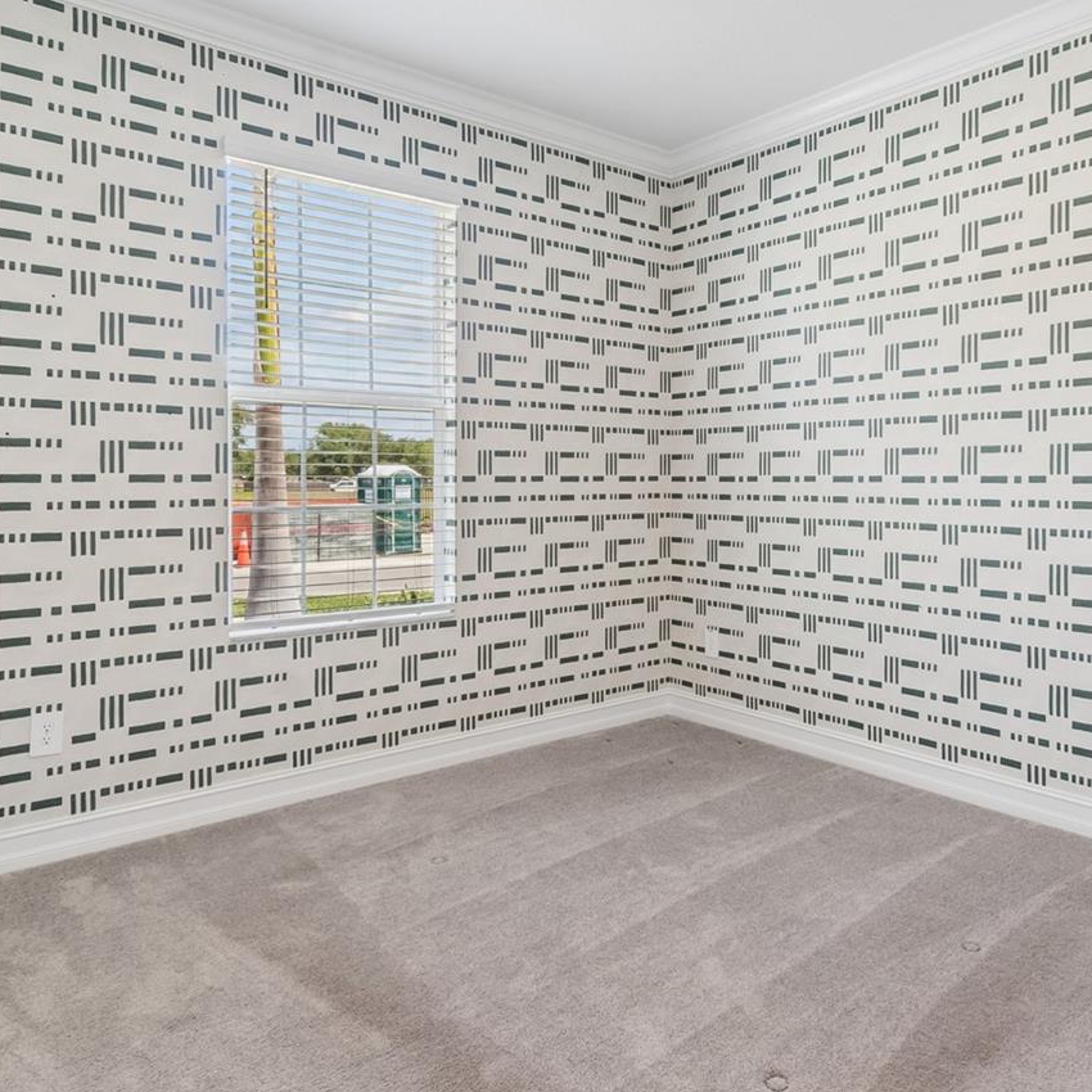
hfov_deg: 64.3
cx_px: 671
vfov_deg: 64.7
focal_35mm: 24
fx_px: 857
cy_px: 469
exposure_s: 1/5
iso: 100
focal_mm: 10
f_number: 7.1
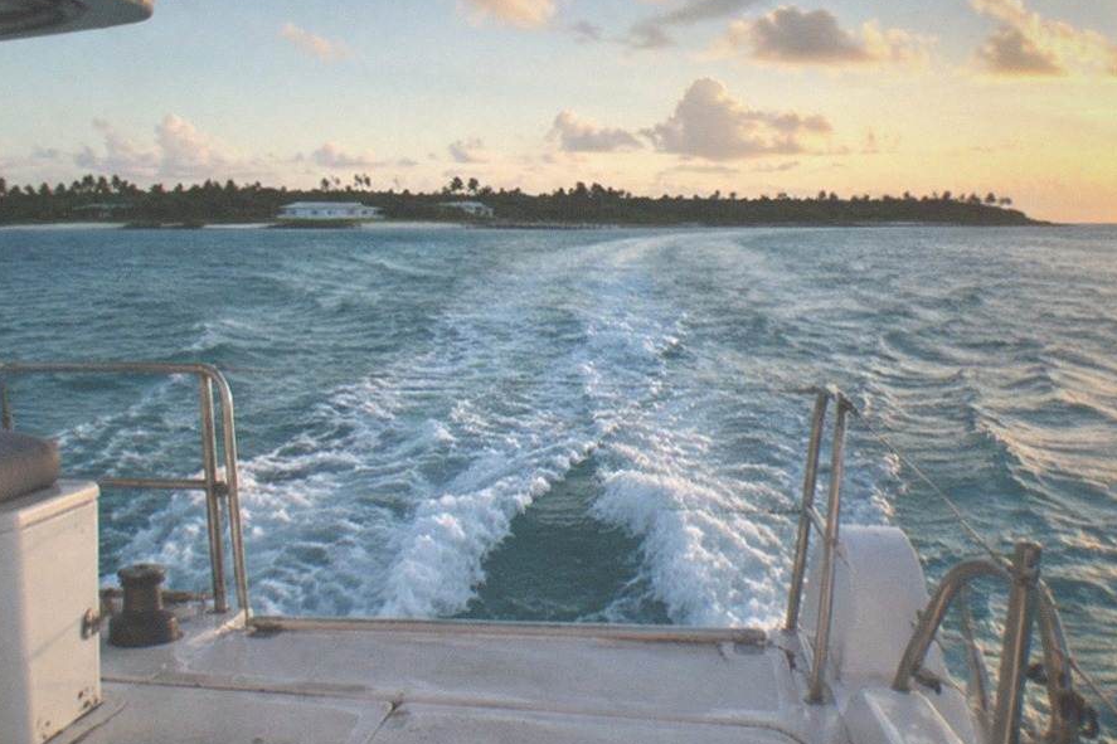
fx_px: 1644
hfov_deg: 37.5
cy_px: 404
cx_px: 541
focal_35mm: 53
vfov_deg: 25.5
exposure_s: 1/1000
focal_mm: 47
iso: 320
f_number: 4.5
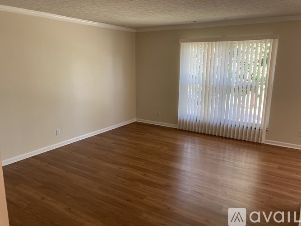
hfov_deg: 63.5
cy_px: 113
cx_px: 150
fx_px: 243
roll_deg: +0.0
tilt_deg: -11.9
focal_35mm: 28
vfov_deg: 49.7
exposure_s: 1/60
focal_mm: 3.99
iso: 80
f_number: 1.8
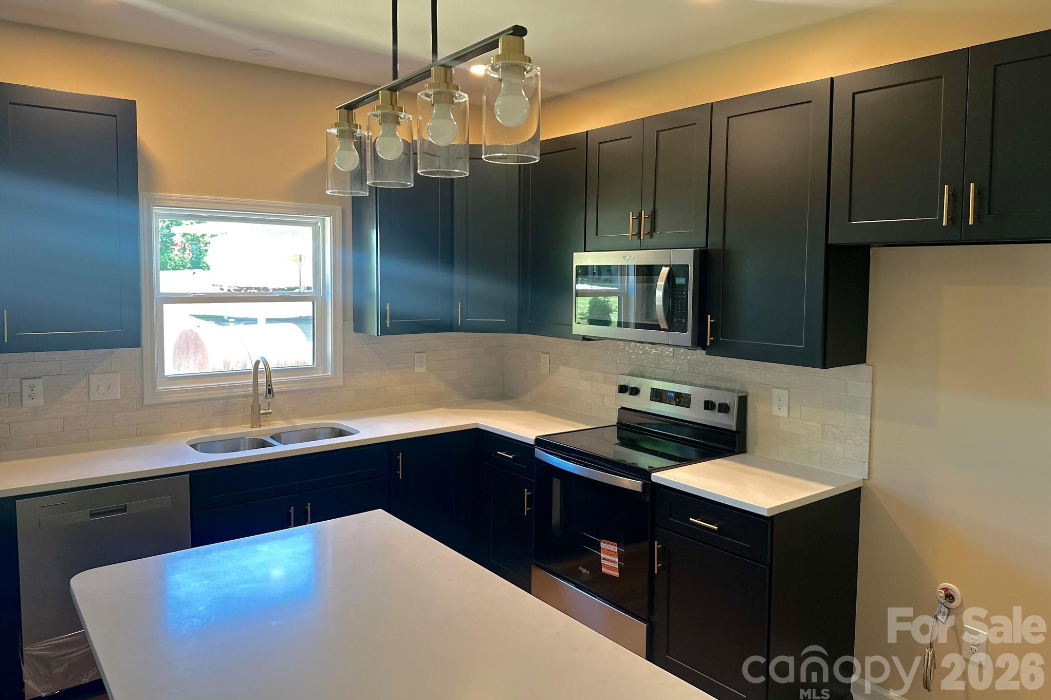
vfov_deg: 51.2
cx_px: 525
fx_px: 730
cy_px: 314
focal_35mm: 25
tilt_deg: -3.1
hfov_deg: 71.5
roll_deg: -0.6
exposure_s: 1/60
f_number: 1.78
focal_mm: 6.86
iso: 125
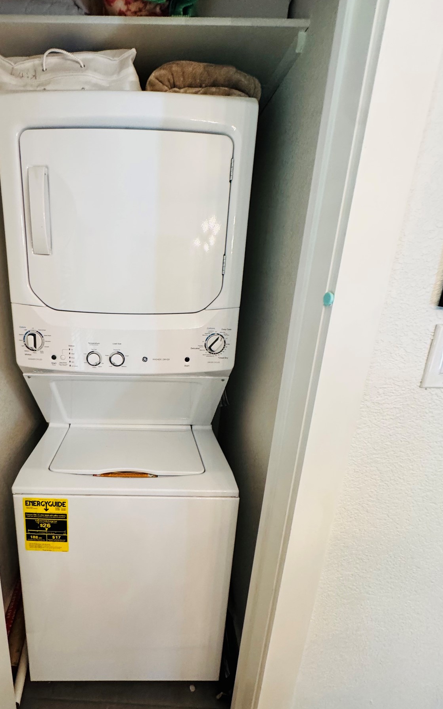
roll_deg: -0.6
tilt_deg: -17.5
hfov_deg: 66.1
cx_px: 146
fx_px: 328
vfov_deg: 94.3
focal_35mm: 17
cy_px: 370
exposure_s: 1/60
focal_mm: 2.22
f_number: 2.2
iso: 320
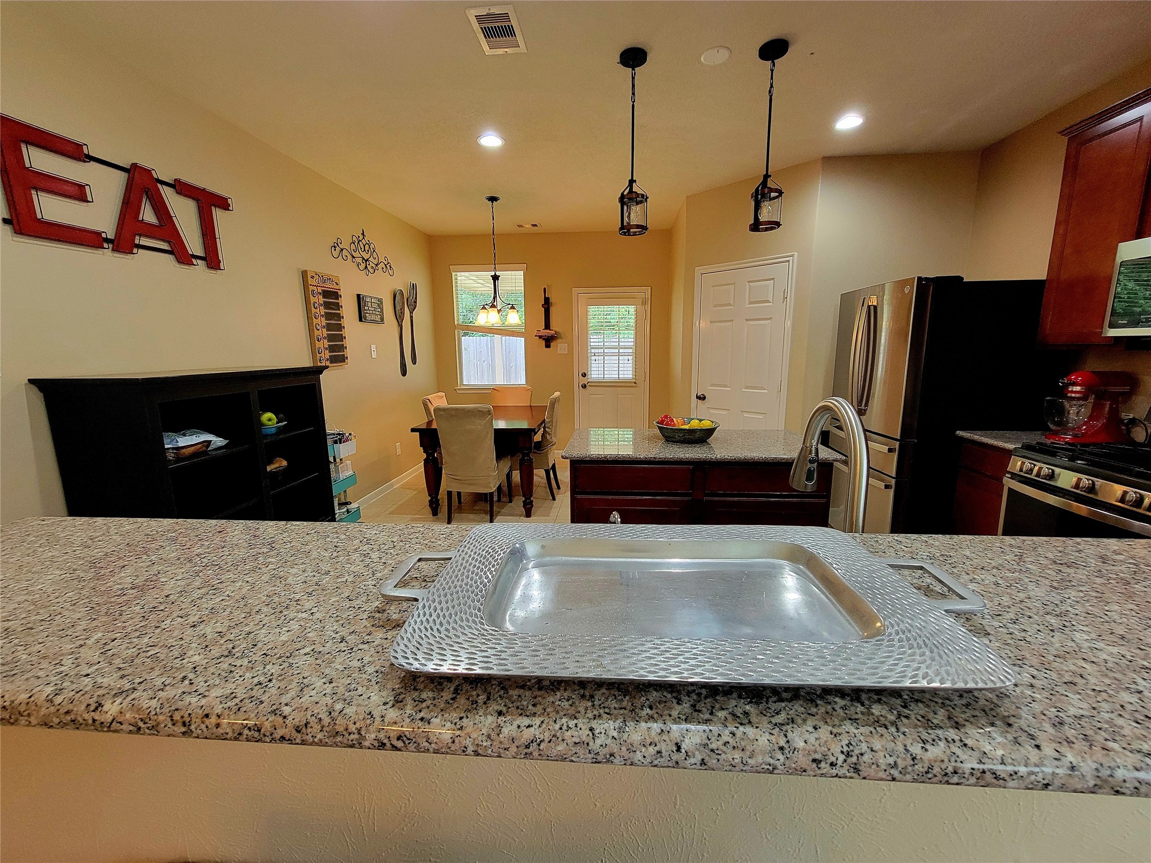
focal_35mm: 13
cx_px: 576
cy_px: 432
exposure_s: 1/60.2
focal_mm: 2.2
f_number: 2.2
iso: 400
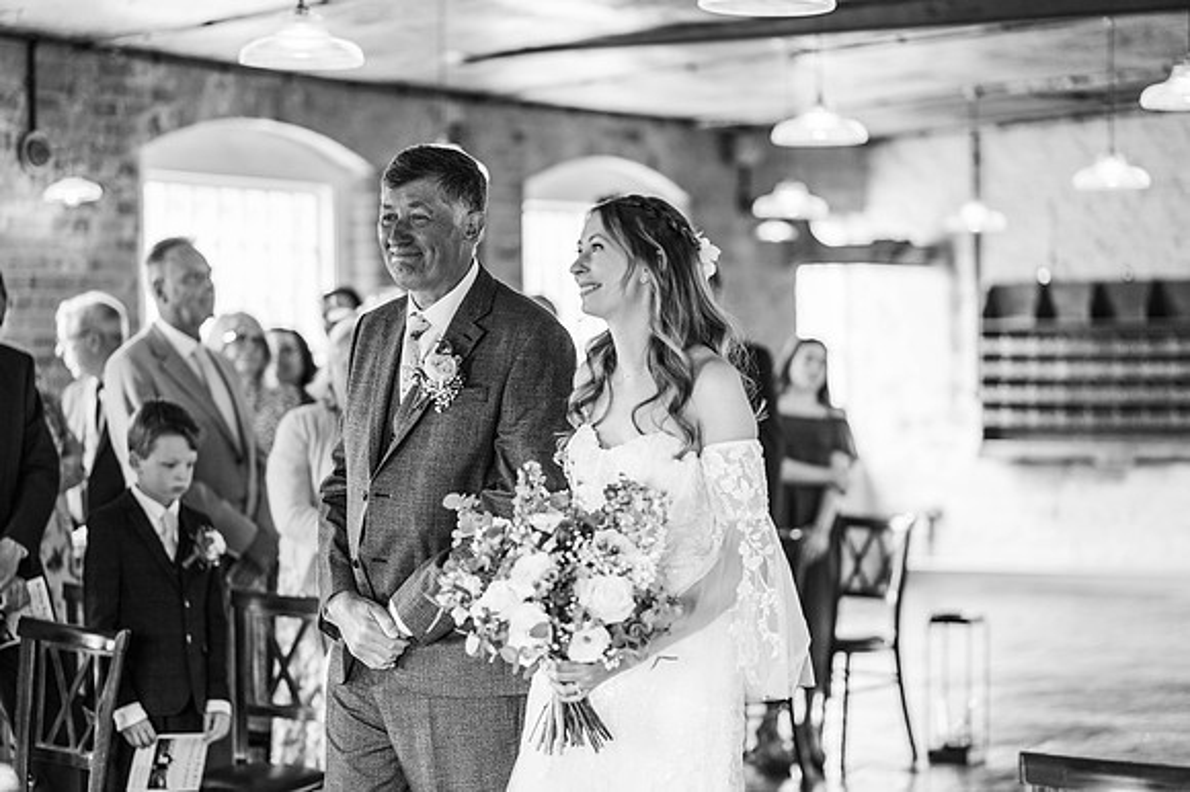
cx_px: 595
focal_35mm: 85
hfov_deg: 23.9
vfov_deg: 16.1
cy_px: 396
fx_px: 2808
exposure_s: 1/200
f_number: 1.8
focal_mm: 85
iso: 280
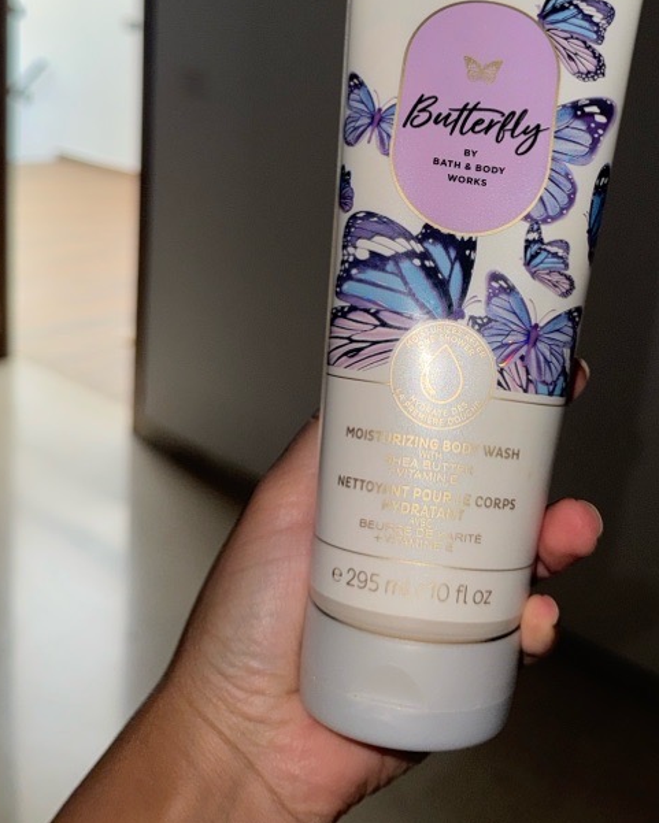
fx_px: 951
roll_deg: -4.3
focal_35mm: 39
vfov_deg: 45.0
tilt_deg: -10.4
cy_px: 189
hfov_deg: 37.7
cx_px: 452
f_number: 1.78
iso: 50
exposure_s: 1/9
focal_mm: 6.76
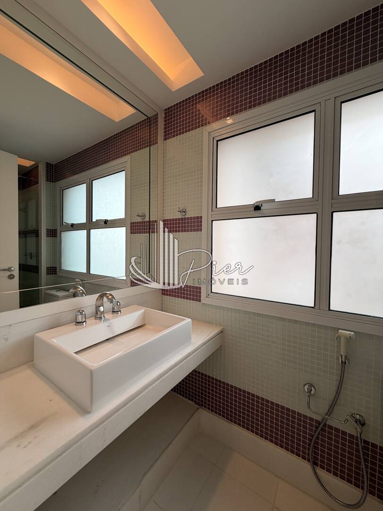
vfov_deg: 102.1
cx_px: 192
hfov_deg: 85.7
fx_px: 207
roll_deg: -0.5
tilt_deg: -1.1
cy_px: 256
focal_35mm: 14
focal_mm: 2.22
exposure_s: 1/120
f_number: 2.2
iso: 32
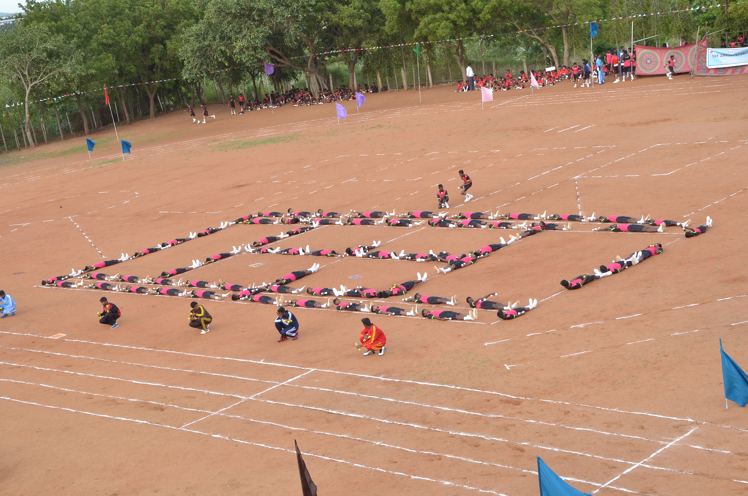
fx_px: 1306
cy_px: 248
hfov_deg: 32.0
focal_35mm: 63
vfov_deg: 21.5
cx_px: 374
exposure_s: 1/100
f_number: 11
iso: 400
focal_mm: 42
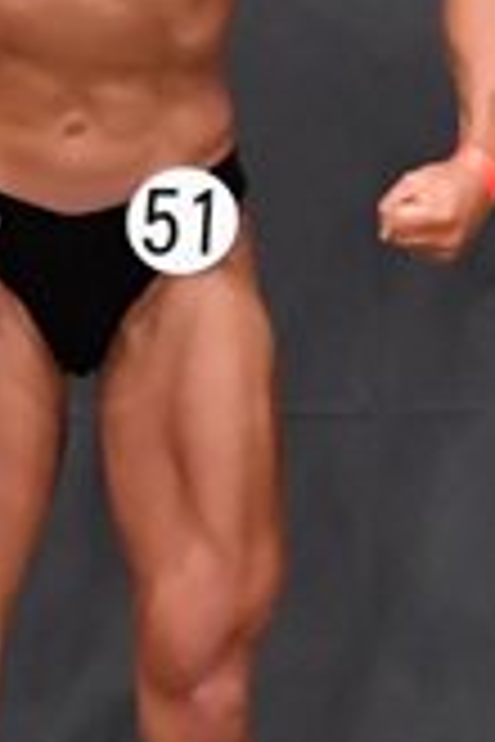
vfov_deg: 2.2
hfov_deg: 1.4
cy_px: 243
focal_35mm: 950
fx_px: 19592
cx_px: 574
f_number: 5.6
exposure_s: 1/400
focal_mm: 135
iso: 6400
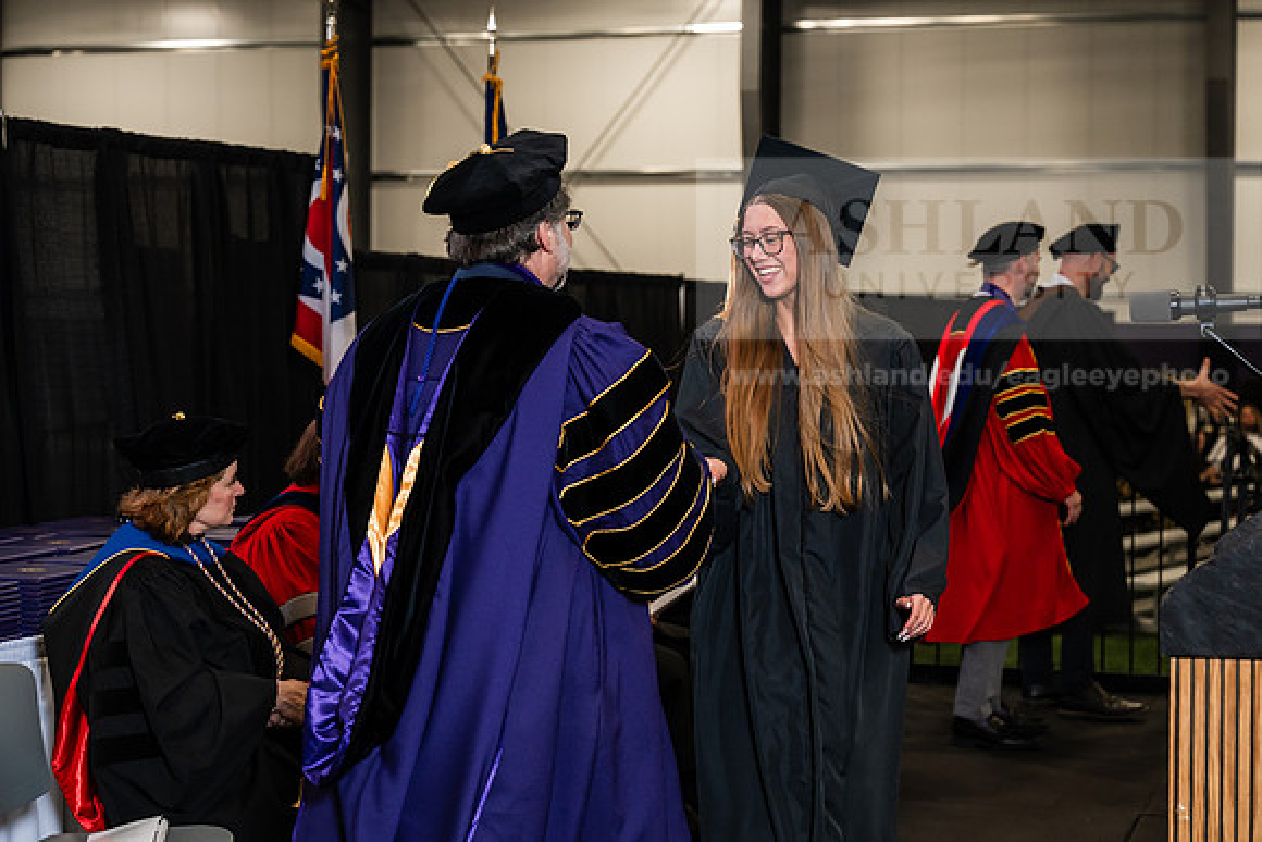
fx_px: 2454
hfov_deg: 28.8
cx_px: 631
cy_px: 421
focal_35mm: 70
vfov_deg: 19.5
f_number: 4.5
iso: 1250
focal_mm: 70
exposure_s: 1/200
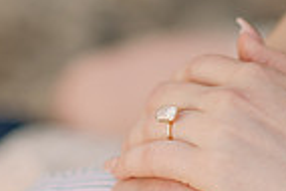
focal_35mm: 346
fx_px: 2752
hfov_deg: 5.9
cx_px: 479
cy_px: 137
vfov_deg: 4.0
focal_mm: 85
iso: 100
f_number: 2
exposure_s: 1/640
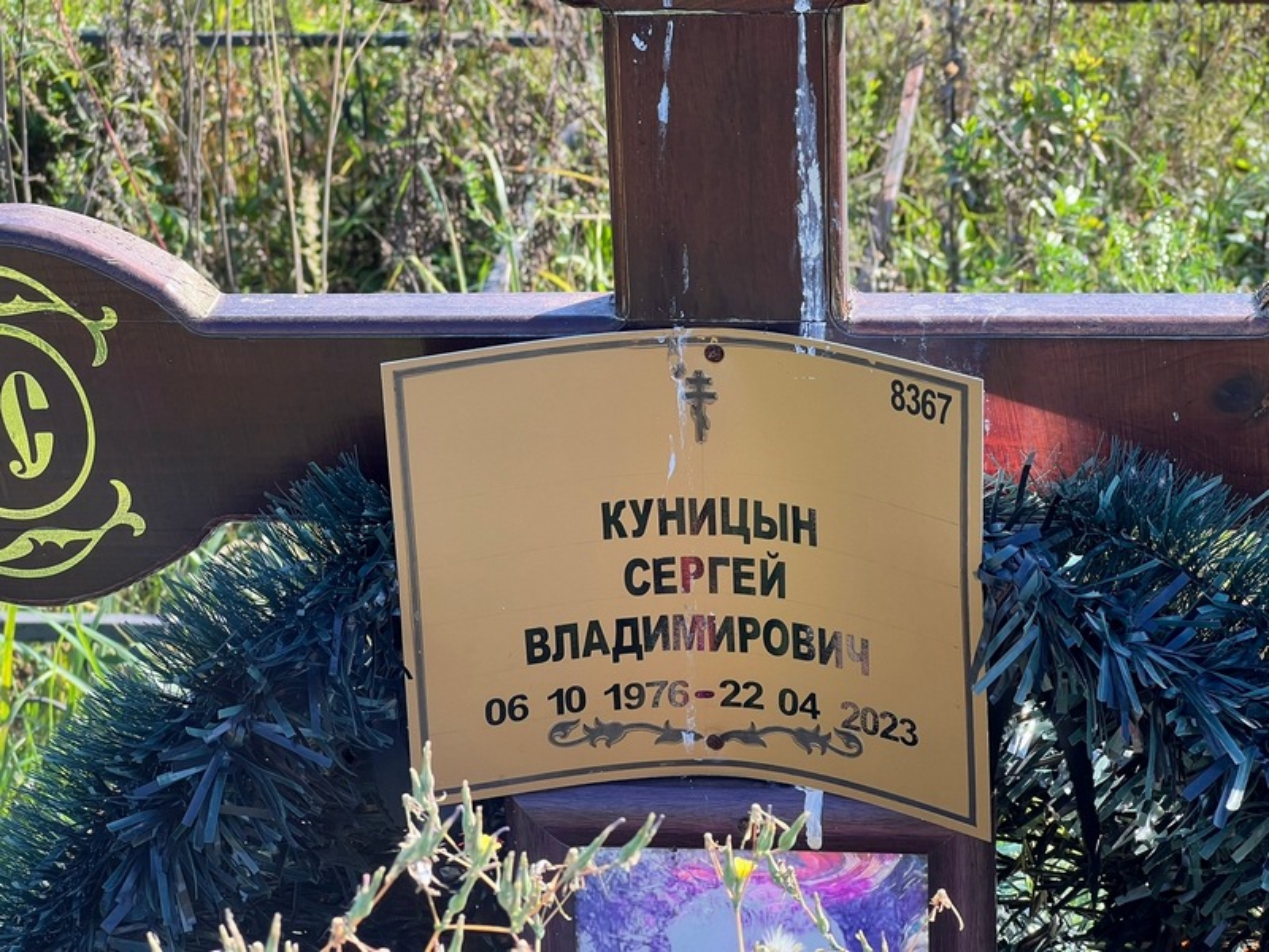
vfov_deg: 19.1
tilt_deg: -24.3
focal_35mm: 77
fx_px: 2823
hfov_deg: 25.3
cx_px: 634
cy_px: 476
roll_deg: +3.1
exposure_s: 1/99
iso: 32
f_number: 2.8
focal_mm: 9
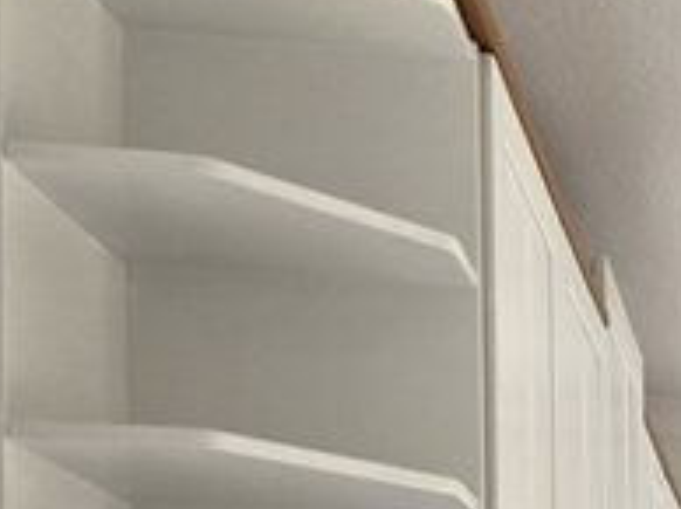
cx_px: 1208
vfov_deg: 13.9
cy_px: 892
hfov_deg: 17.1
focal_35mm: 95
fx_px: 1867
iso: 25
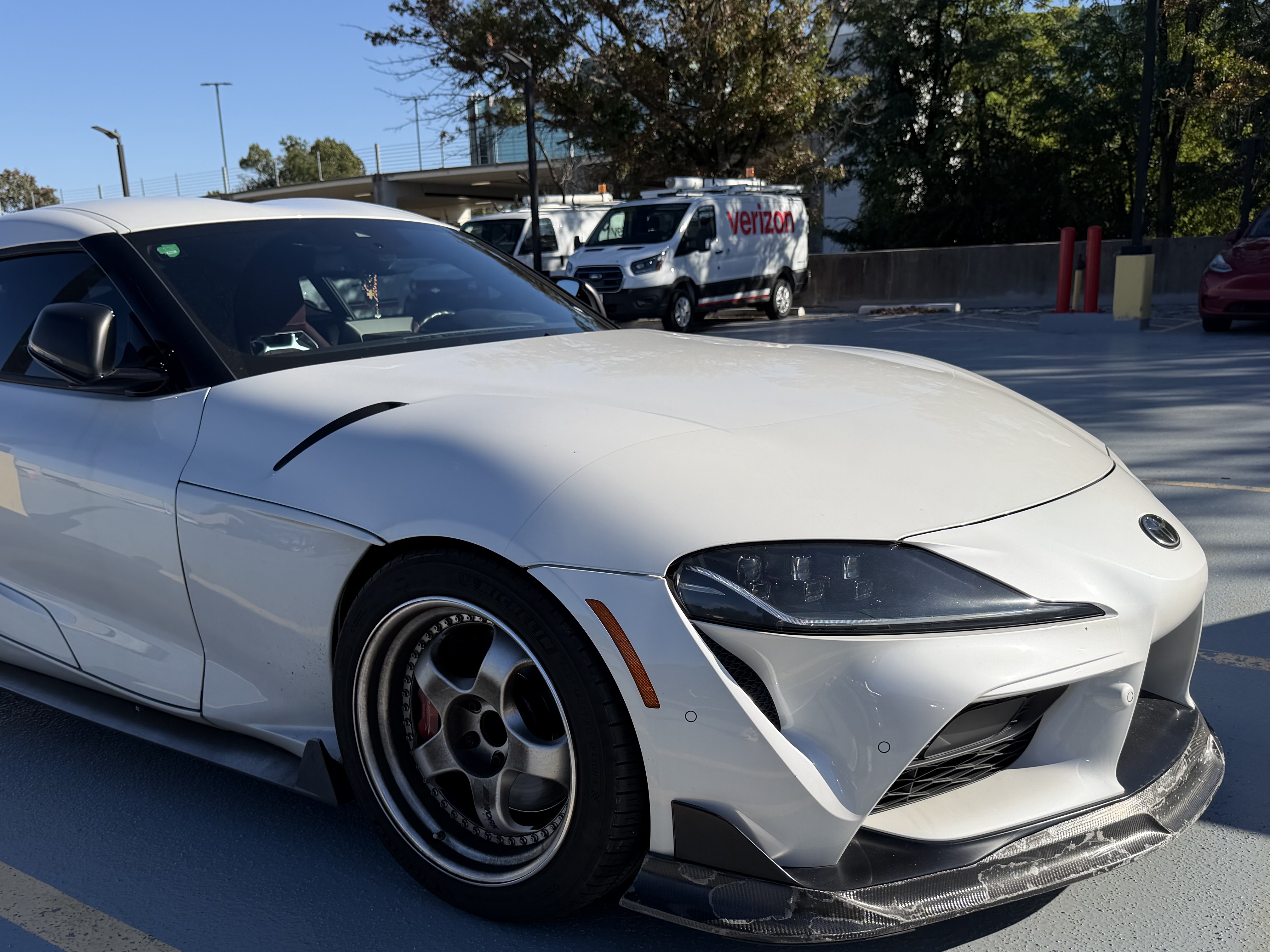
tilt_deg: -17.2
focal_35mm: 34
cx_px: 600
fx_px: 1247
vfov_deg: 41.2
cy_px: 640
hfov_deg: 53.9
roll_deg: +2.8
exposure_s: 1/4673
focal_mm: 6.76
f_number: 1.78
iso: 80
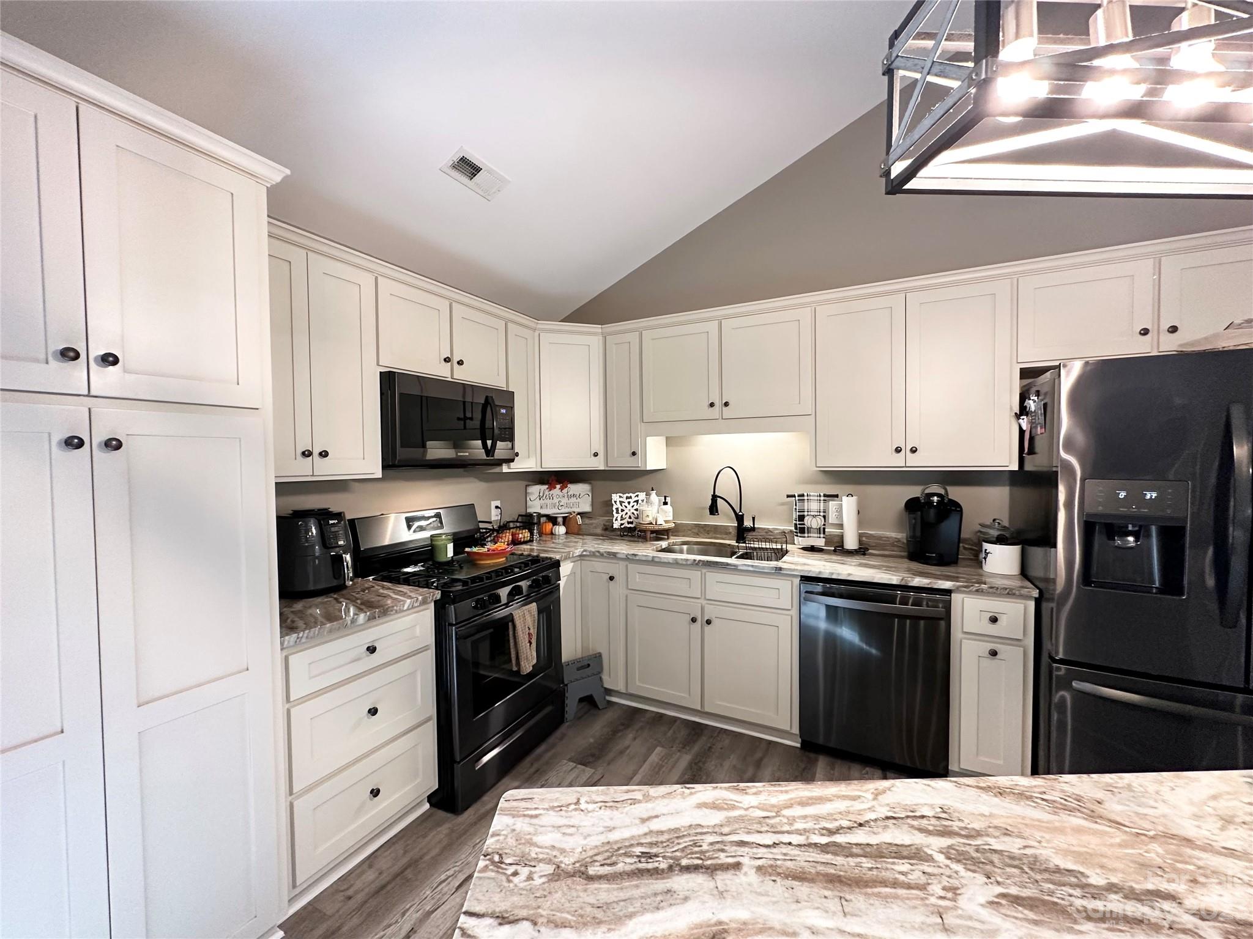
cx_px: 626
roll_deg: +0.1
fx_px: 507
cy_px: 470
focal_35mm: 14
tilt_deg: -1.8
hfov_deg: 102.1
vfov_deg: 85.7
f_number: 2.2
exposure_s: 1/60
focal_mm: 2.22
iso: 250
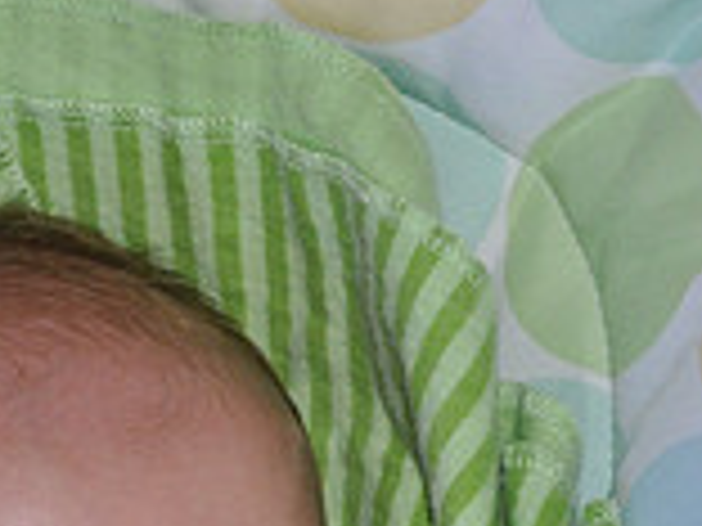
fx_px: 5978
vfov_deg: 5.0
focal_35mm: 295
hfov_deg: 6.7
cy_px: 672
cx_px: -81
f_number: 5.6
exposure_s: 1/60
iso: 800
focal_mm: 55
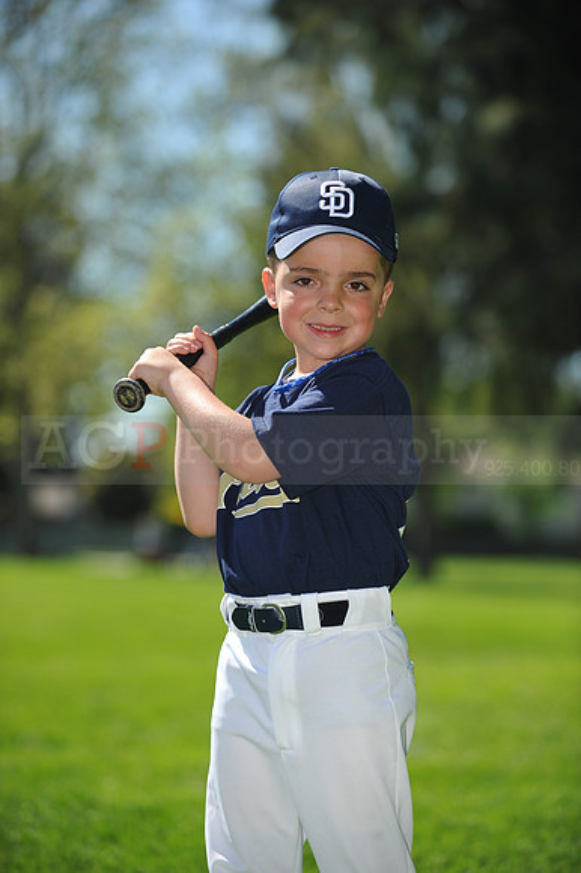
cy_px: 436
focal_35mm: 130
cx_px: 290
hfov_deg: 10.5
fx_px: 3151
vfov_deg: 15.8
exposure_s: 1/1600
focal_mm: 130
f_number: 4
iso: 200
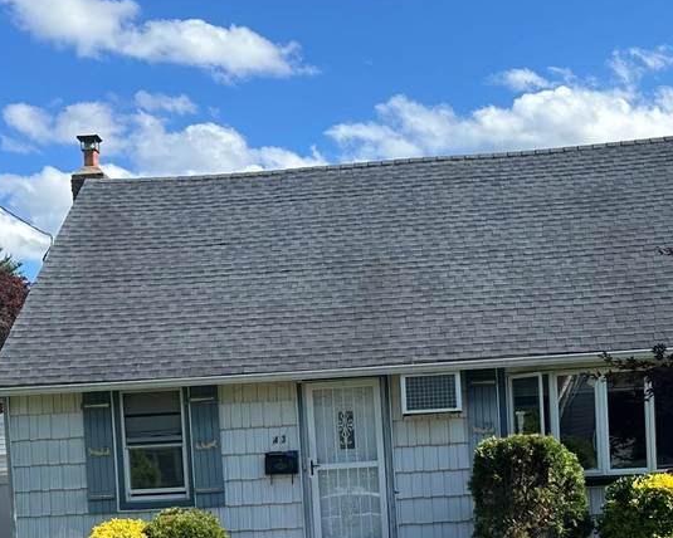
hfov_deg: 33.5
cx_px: 372
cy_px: 488
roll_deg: +2.6
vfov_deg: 26.2
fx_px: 1115
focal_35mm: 56
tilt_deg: -3.1
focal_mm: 6.86
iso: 80
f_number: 1.78
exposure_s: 1/2732
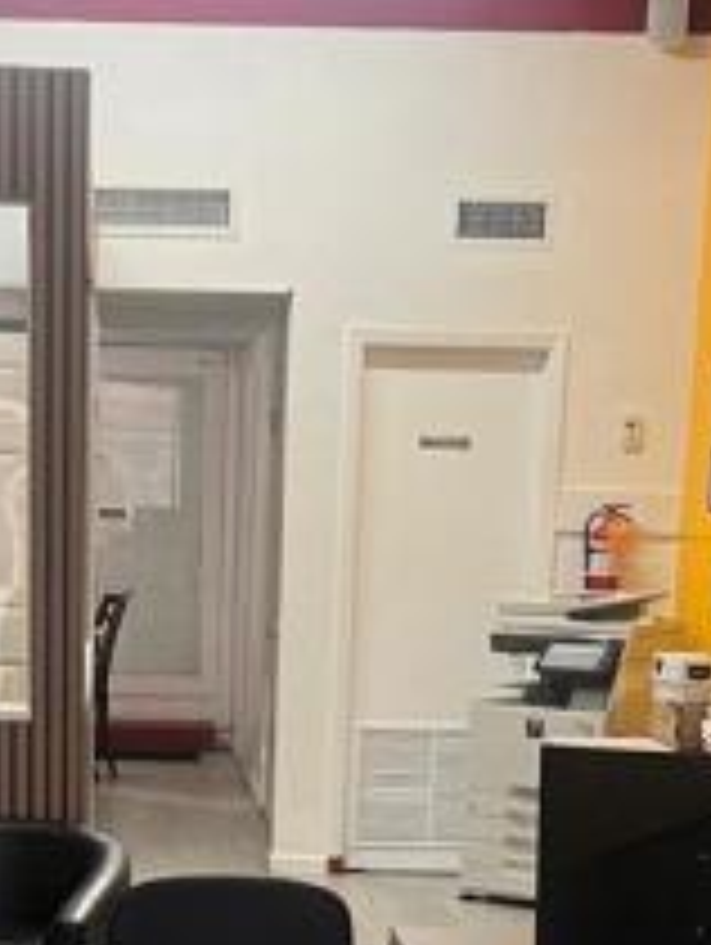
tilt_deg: -13.2
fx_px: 2432
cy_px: 1035
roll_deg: -0.8
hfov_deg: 16.5
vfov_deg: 20.9
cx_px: 148
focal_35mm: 89
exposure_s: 1/60
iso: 125
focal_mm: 5.7
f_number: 1.5
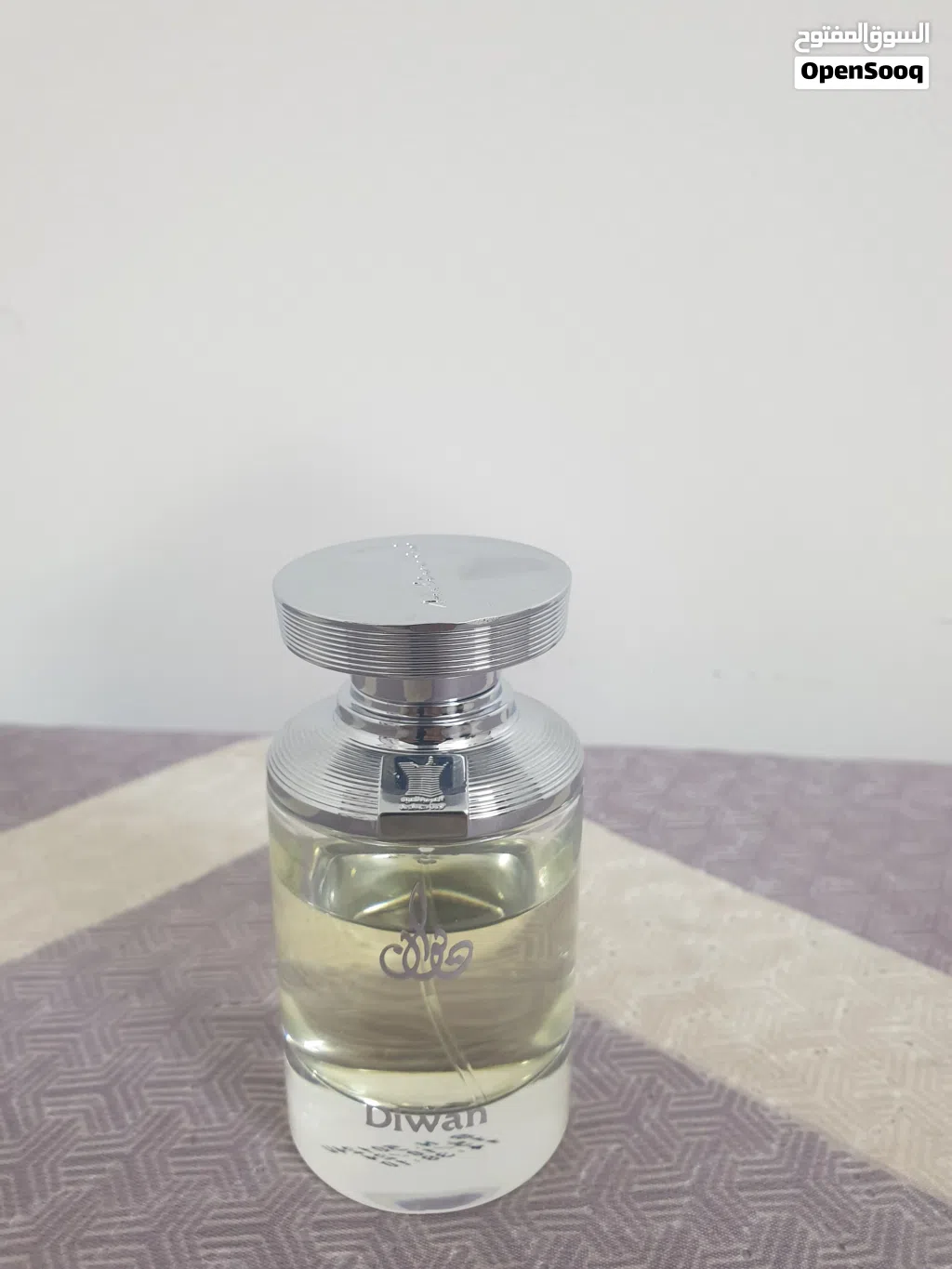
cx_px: 476
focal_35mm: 26
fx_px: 953
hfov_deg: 53.1
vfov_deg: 67.3
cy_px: 634
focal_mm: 4.3
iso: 320
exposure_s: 1/25
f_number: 2.4
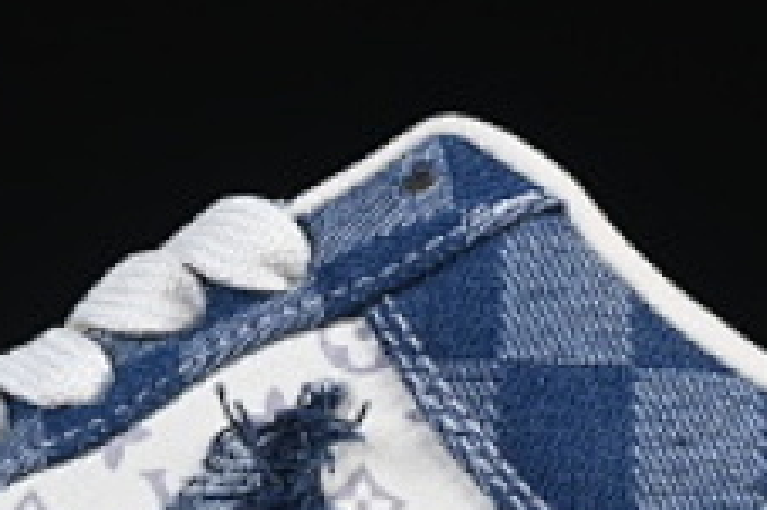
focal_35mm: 357
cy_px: 530
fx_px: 7600
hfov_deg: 5.8
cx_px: 206
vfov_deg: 3.8
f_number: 8
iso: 160
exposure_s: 1/80
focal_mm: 50
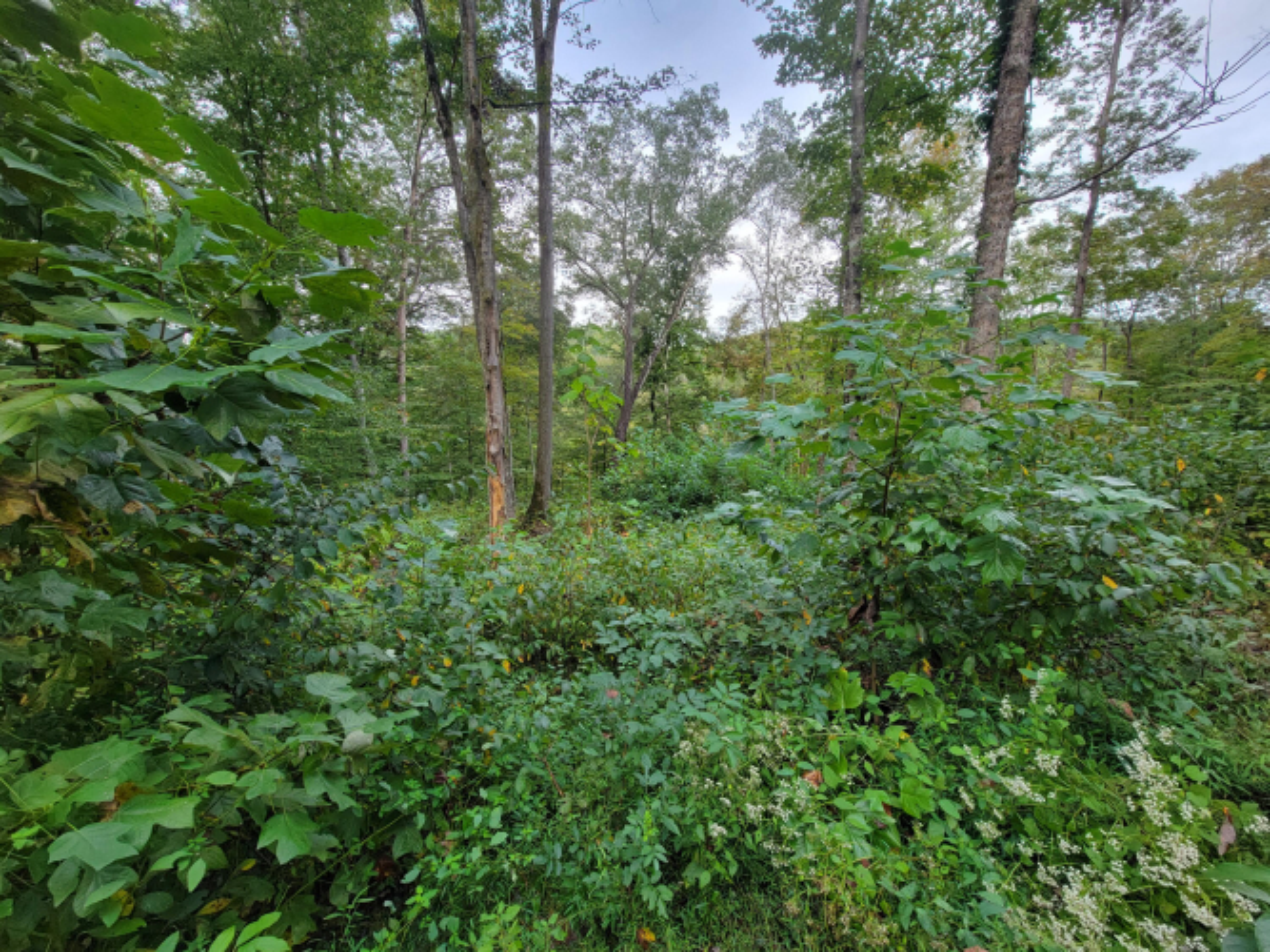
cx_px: 635
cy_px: 476
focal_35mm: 13
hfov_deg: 106.2
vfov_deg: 89.9
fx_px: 477
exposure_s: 1/120
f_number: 2.2
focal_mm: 2.2
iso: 80
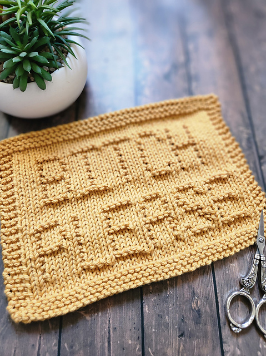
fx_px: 236
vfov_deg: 74.0
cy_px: 178
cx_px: 133
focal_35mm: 23
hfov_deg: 58.8
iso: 320
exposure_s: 1/30
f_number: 1.8
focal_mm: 5.4
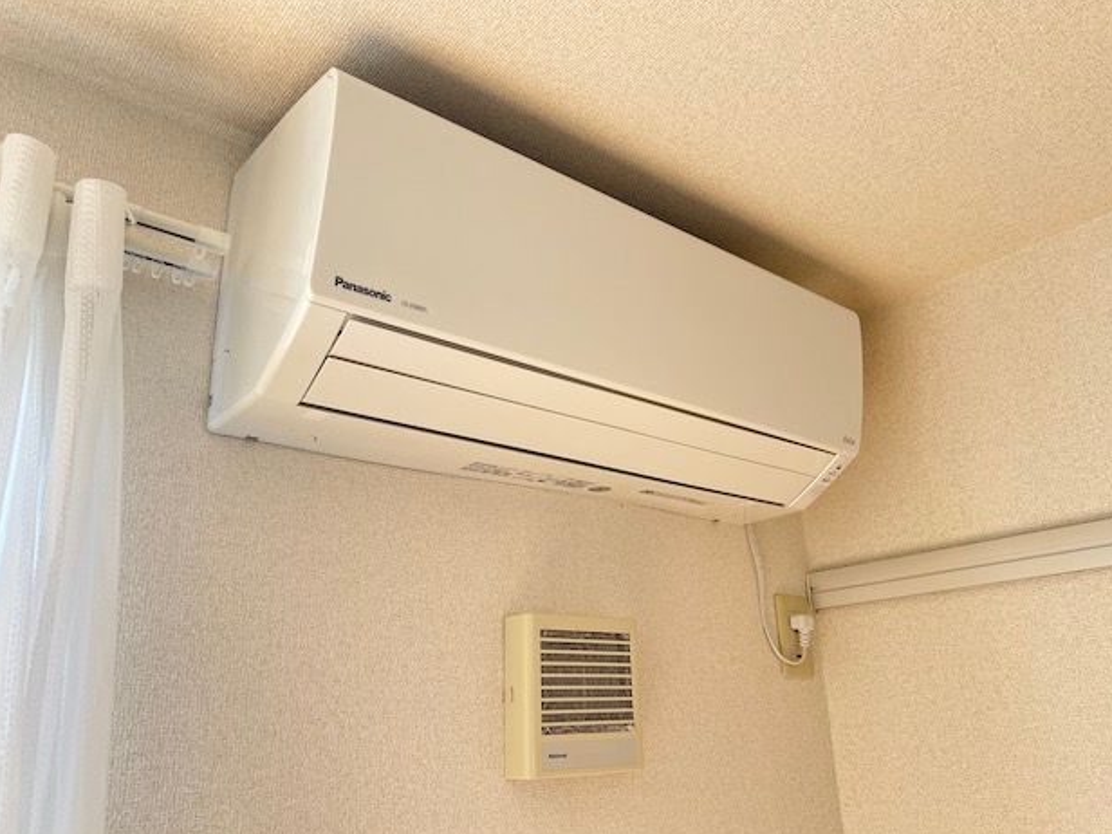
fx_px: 867
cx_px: 570
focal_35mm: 27
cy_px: 422
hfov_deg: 65.3
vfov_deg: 51.4
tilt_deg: +19.7
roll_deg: +3.2
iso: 64
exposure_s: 1/164
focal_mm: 5.7
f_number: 1.5
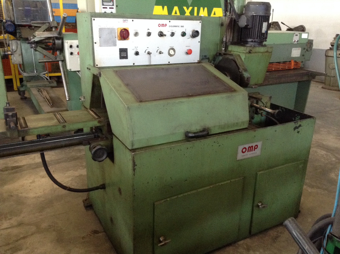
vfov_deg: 42.8
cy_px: 127
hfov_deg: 55.4
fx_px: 324
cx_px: 170
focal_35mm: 33
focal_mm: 3.3
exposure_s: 1/24
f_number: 2.4
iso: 250
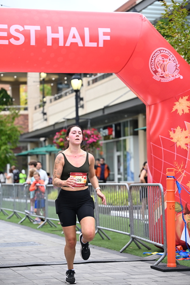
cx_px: 95
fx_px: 720
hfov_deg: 15.0
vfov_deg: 22.4
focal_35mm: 91
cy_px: 142
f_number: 2.8
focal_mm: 91
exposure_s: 1/2000
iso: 640
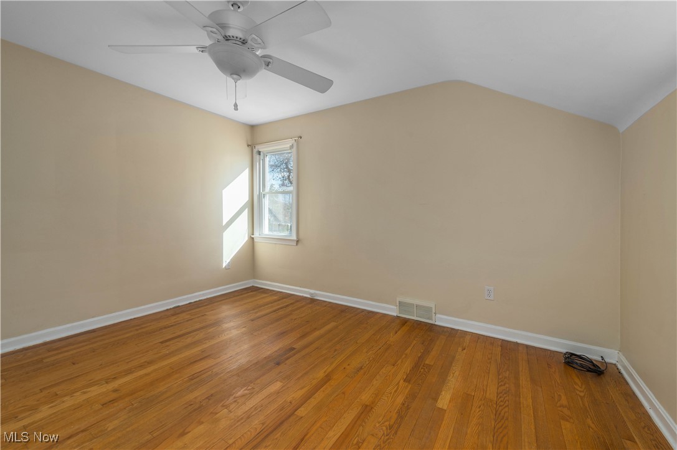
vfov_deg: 81.1
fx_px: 263
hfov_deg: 104.3
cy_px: 225
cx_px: 338
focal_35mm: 14
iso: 100
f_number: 9
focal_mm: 14
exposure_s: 1/60
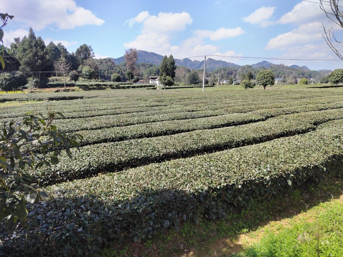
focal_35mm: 23
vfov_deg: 58.9
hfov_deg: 73.9
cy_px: 128
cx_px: 172
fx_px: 228
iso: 334
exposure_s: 1/1286
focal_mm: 5.52
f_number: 1.9
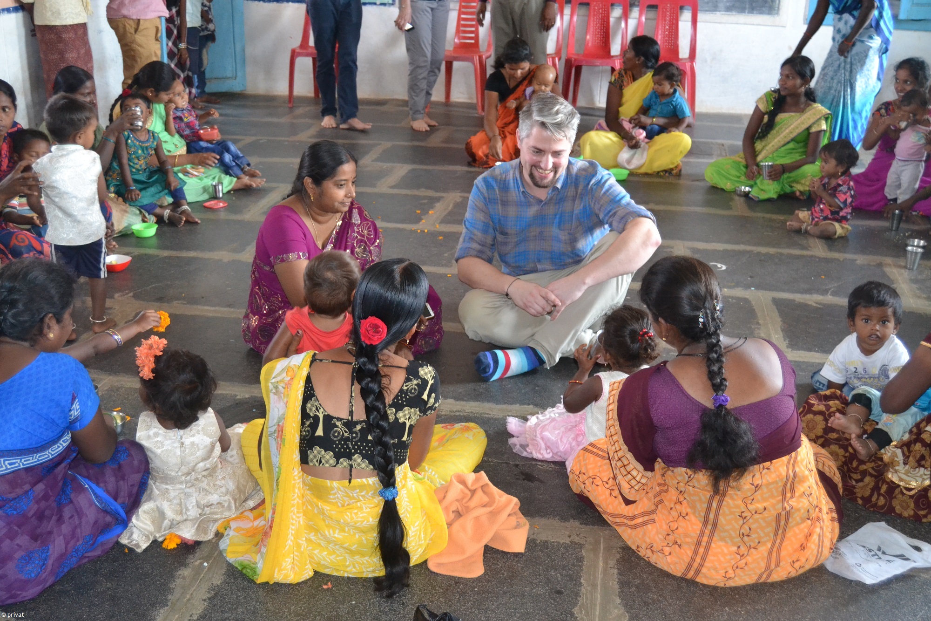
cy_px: 310
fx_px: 1008
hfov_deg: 49.6
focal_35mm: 39
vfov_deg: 34.2
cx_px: 466
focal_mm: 26
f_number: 4
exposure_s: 1/60
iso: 2500
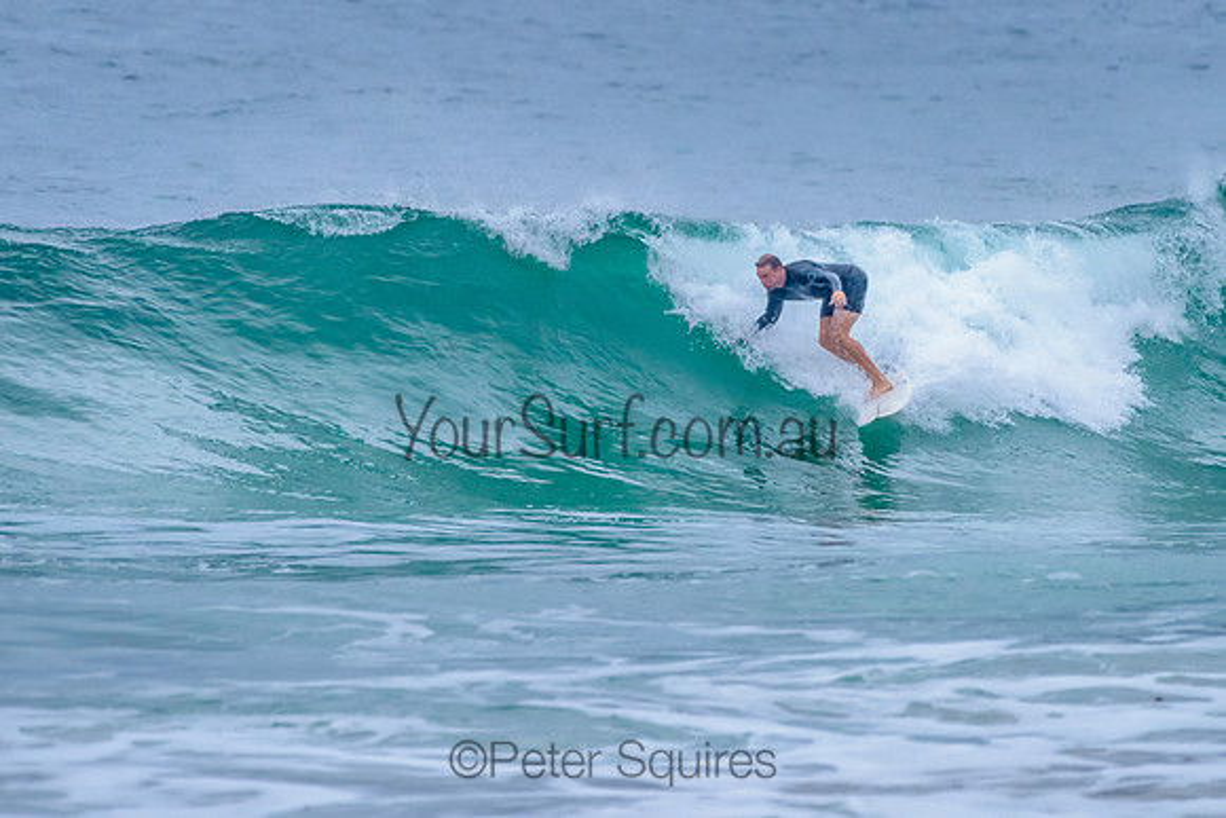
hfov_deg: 3.4
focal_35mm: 613
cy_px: 317
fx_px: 20868
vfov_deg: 2.2
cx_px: 673
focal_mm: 500
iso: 2000
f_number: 5.6
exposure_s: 1/2000
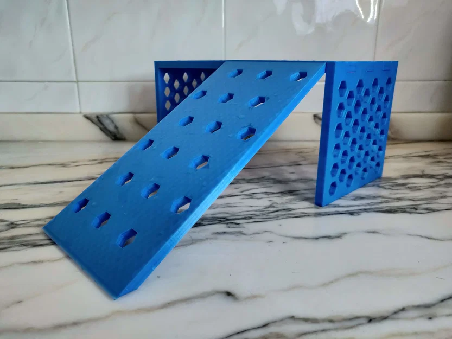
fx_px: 326
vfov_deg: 54.9
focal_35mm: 25
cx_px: 226
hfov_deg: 69.4
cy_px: 170
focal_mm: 4.25
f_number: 1.7
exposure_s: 1/20
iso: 640
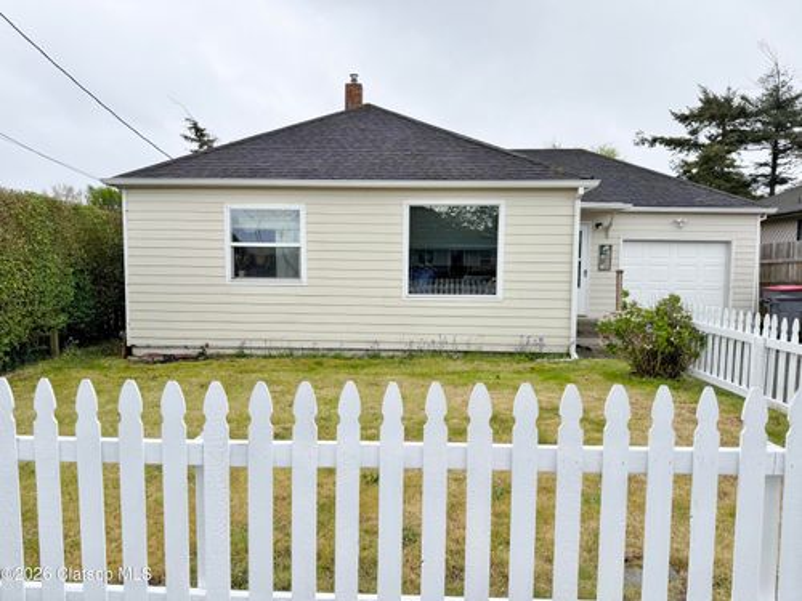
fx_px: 556
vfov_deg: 56.8
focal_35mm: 24
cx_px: 401
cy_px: 300
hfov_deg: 71.6
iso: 80
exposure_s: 1/1618
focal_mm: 6.76
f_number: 1.78
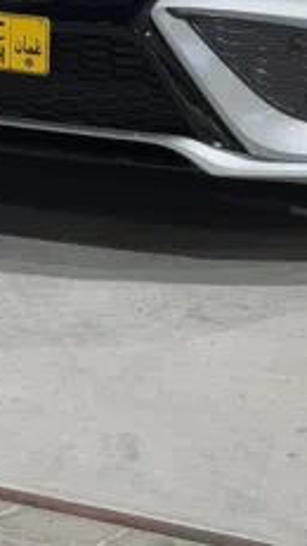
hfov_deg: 8.1
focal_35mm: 145
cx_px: 531
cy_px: 206
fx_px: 2098
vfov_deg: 14.8
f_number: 1.78
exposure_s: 1/50
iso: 160
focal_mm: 6.76
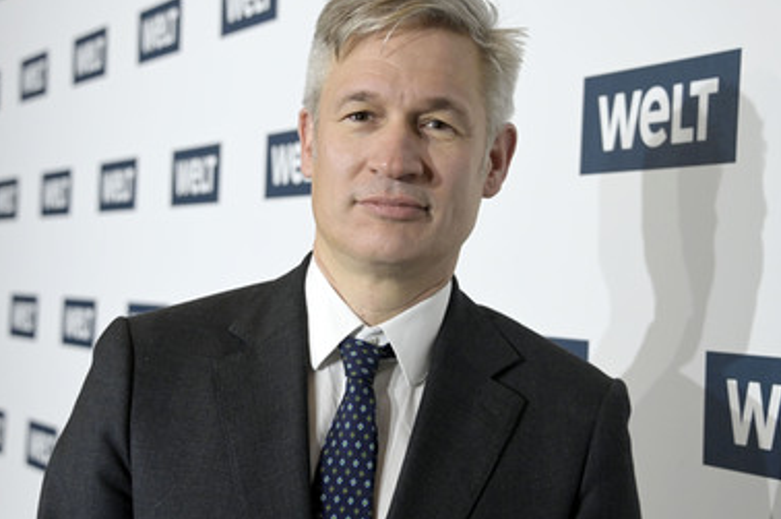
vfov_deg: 15.8
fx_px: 1863
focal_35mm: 86
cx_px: 406
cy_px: 236
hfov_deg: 23.7
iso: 4000
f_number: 5.6
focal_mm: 72
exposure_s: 1/500
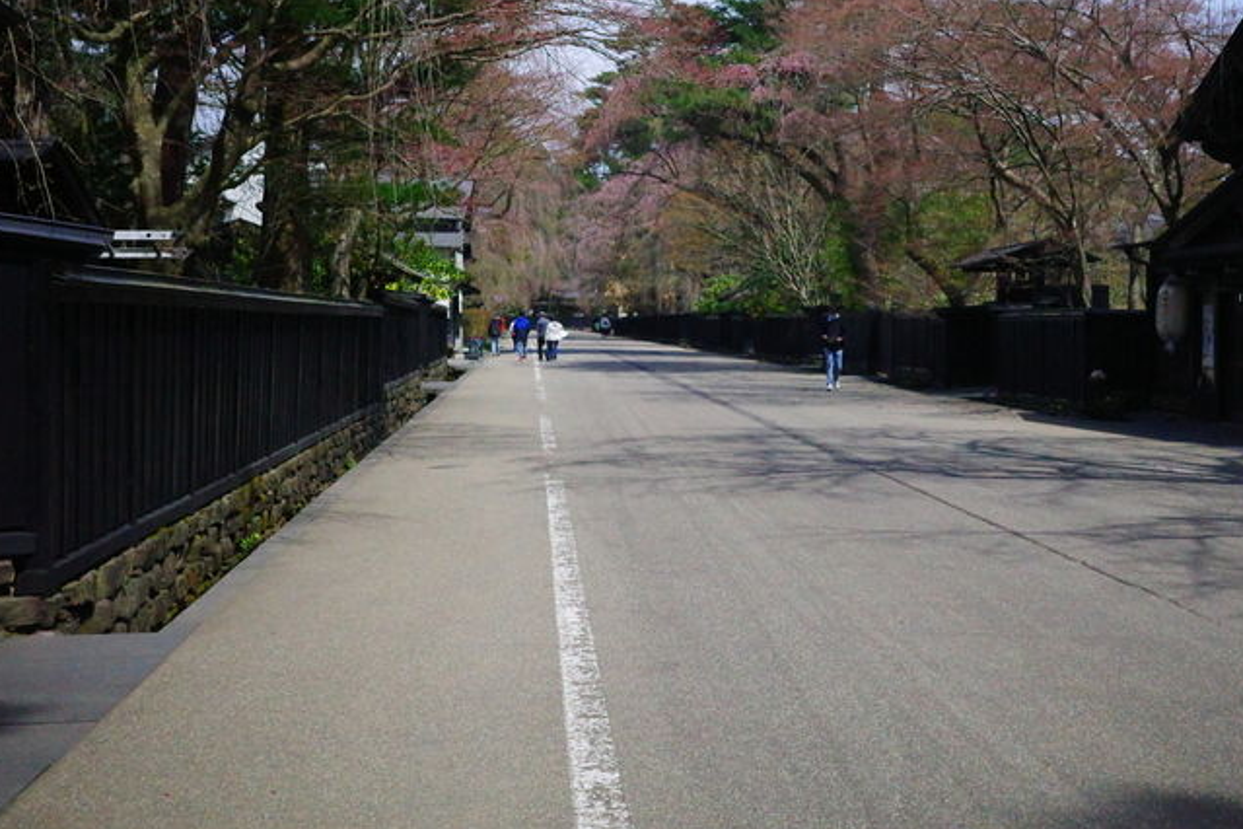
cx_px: 748
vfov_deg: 26.4
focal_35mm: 51
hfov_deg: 38.7
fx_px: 1761
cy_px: 305
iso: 5000
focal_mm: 26
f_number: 7.1
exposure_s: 1/3200
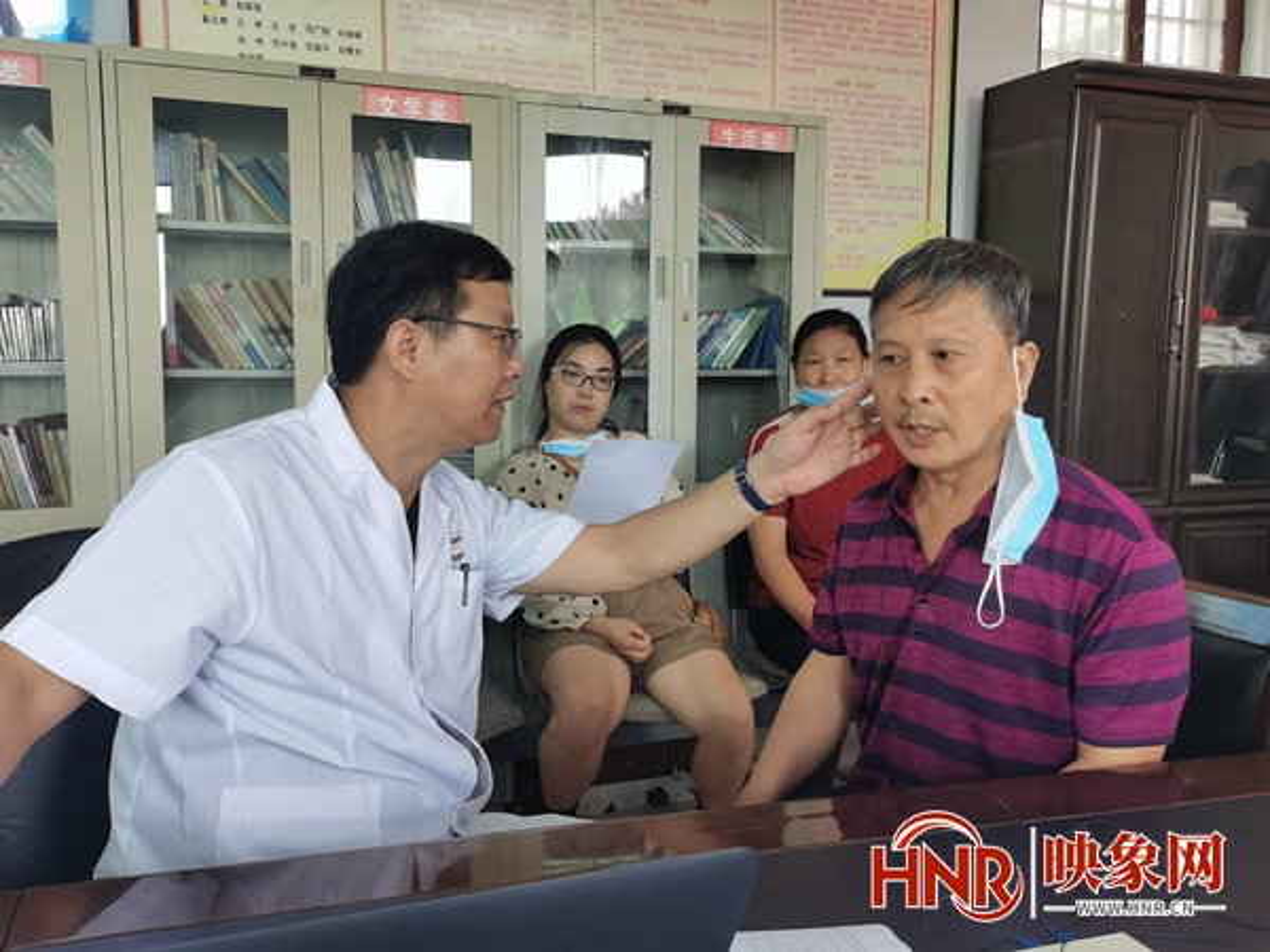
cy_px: 476
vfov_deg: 46.8
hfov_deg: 60.0
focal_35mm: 30
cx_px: 635
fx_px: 1101
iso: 125
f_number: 1.8
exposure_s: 1/100
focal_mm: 5.58
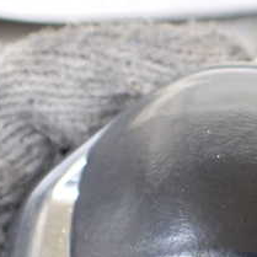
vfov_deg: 22.5
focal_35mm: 76
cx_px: 234
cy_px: 204
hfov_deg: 22.2
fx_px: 638
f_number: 2.3
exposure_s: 1/125
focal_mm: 5.4
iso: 320
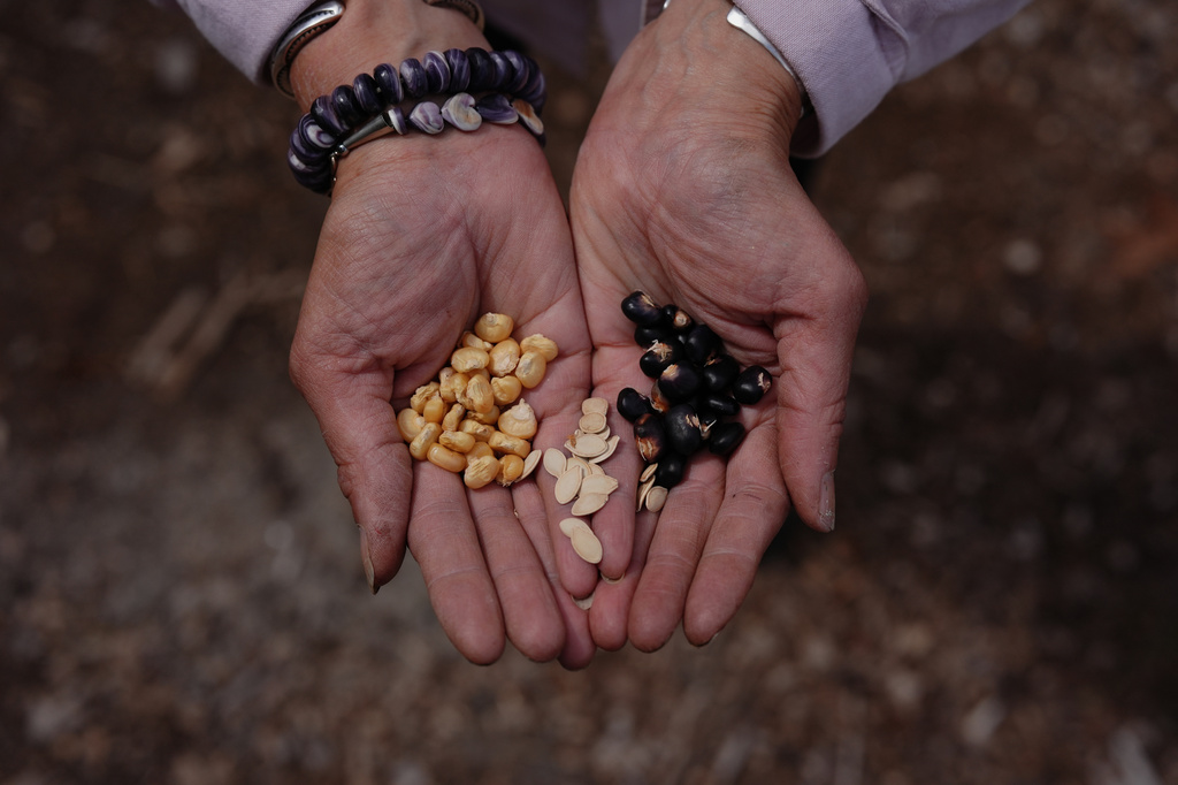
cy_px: 392
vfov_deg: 27.0
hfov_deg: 39.6
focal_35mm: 50
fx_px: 1635
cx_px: 589
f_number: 4
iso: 400
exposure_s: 1/6400
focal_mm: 50
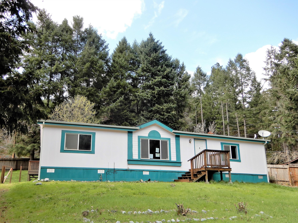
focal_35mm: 24
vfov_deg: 56.8
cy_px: 112
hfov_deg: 71.6
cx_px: 149
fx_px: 207
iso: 80
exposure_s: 1/250
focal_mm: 4.3
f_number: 3.4
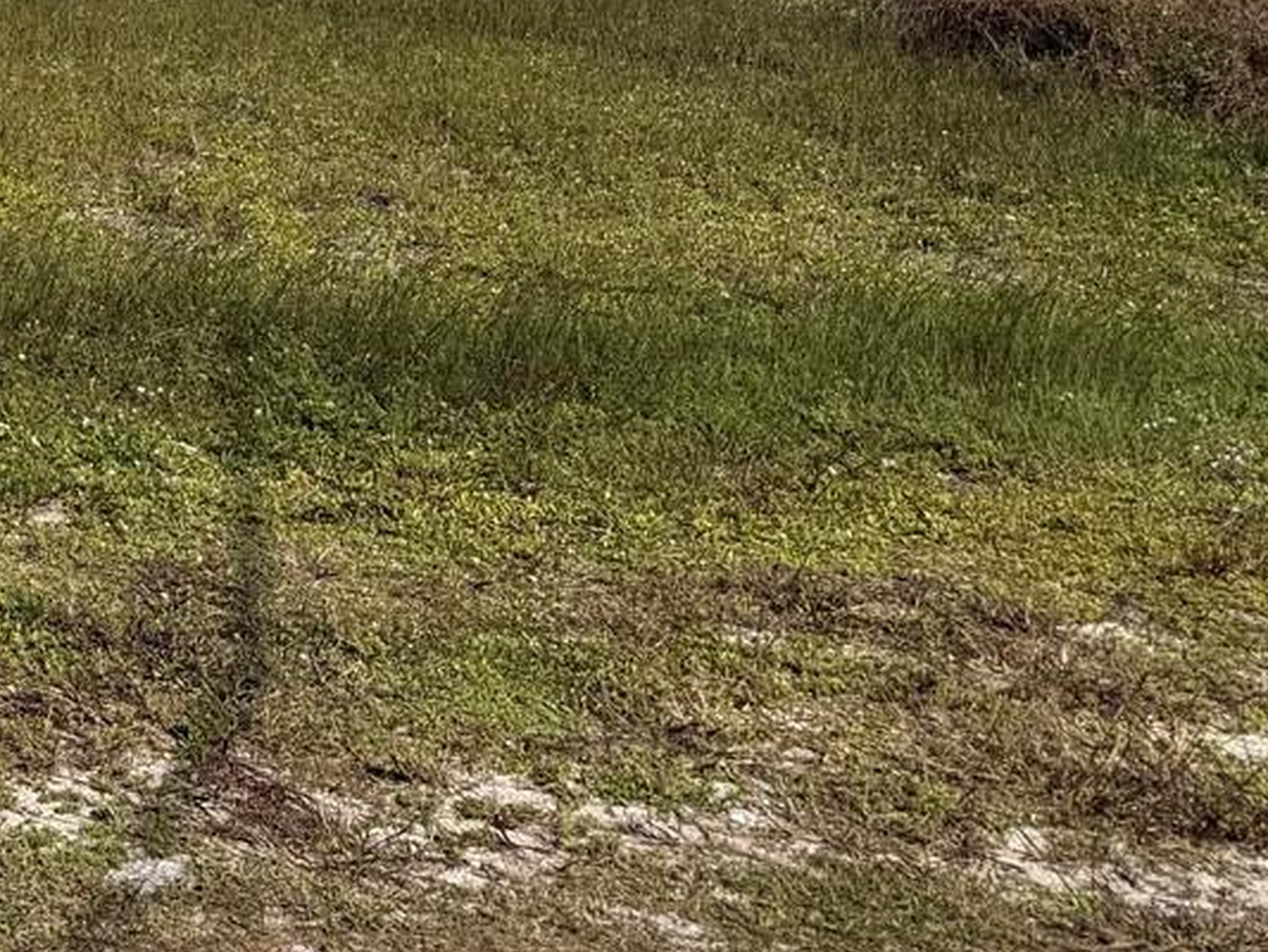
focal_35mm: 72
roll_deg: -1.0
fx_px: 2638
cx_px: -447
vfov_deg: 18.4
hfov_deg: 23.4
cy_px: -426
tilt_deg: +3.4
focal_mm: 6.76
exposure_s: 1/6711
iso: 80
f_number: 1.78
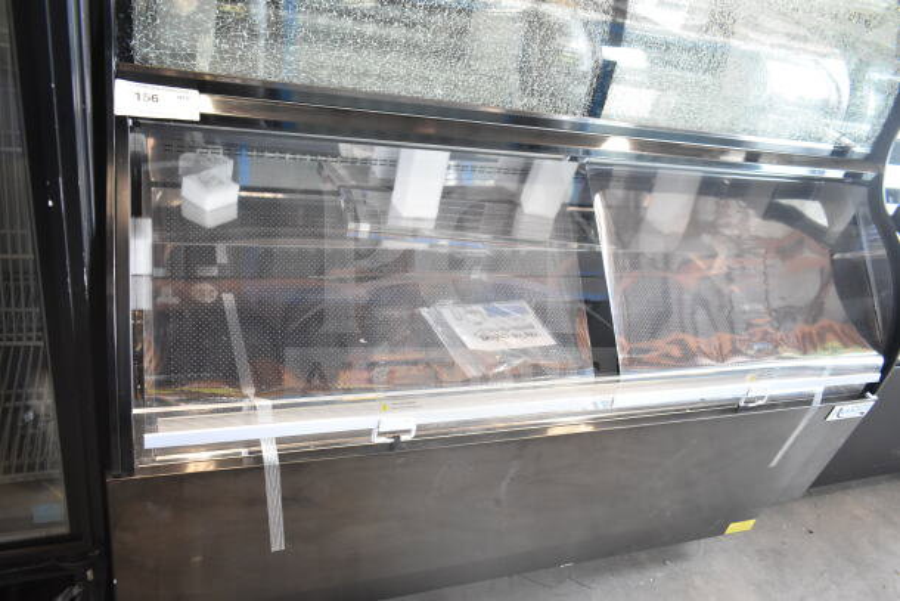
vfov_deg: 48.0
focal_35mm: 27
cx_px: 450
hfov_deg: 67.4
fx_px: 675
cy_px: 300
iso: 1600
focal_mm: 18
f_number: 3.5
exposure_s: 1/40
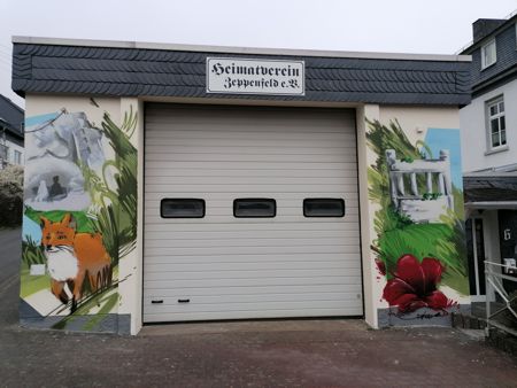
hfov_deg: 65.3
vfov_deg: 51.4
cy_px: 194
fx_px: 403
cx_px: 258
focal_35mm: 27
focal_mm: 4.75
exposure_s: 1/375
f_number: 1.8
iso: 50
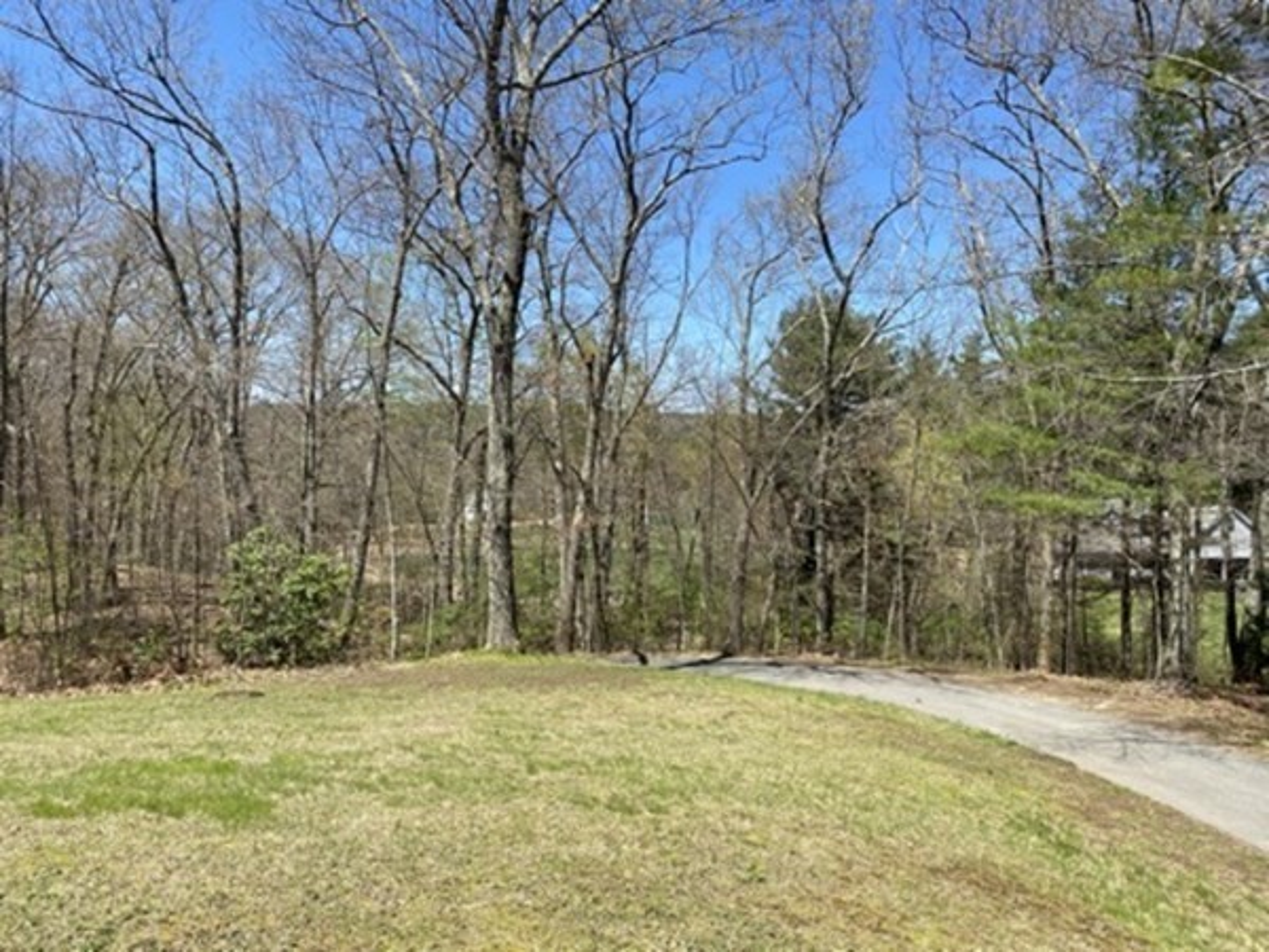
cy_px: 476
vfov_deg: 53.1
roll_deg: -1.4
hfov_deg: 67.3
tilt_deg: -3.2
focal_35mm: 26
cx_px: 634
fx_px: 953
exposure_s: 1/1838
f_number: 1.8
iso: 32
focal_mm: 4.25
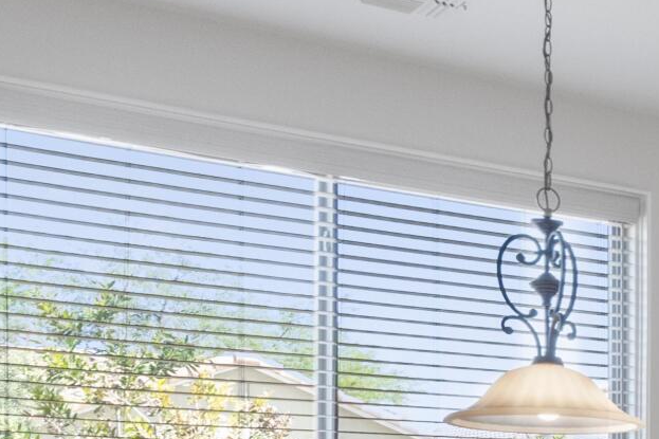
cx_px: 1125
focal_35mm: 77
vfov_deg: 17.0
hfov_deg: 20.3
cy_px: 502
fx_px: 1409
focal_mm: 16
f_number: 13
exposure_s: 1/8
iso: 1250
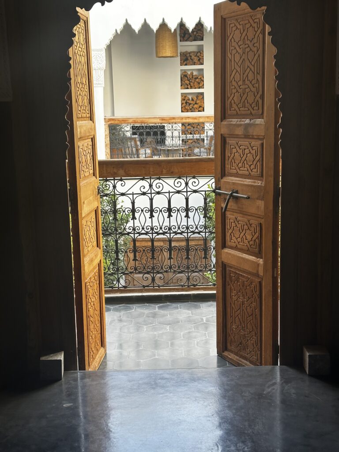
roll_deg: +1.6
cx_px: 170
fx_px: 627
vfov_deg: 39.7
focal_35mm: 48
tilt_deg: -11.6
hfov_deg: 30.3
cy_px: 226
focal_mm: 6.86
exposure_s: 1/107
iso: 40
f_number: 1.78
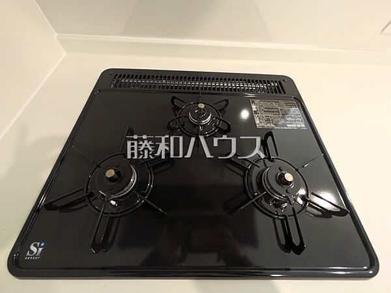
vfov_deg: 85.7
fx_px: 158
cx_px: 196
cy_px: 146
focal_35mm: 14
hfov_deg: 102.1
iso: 299
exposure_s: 1/50
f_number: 2.2
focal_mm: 1.83
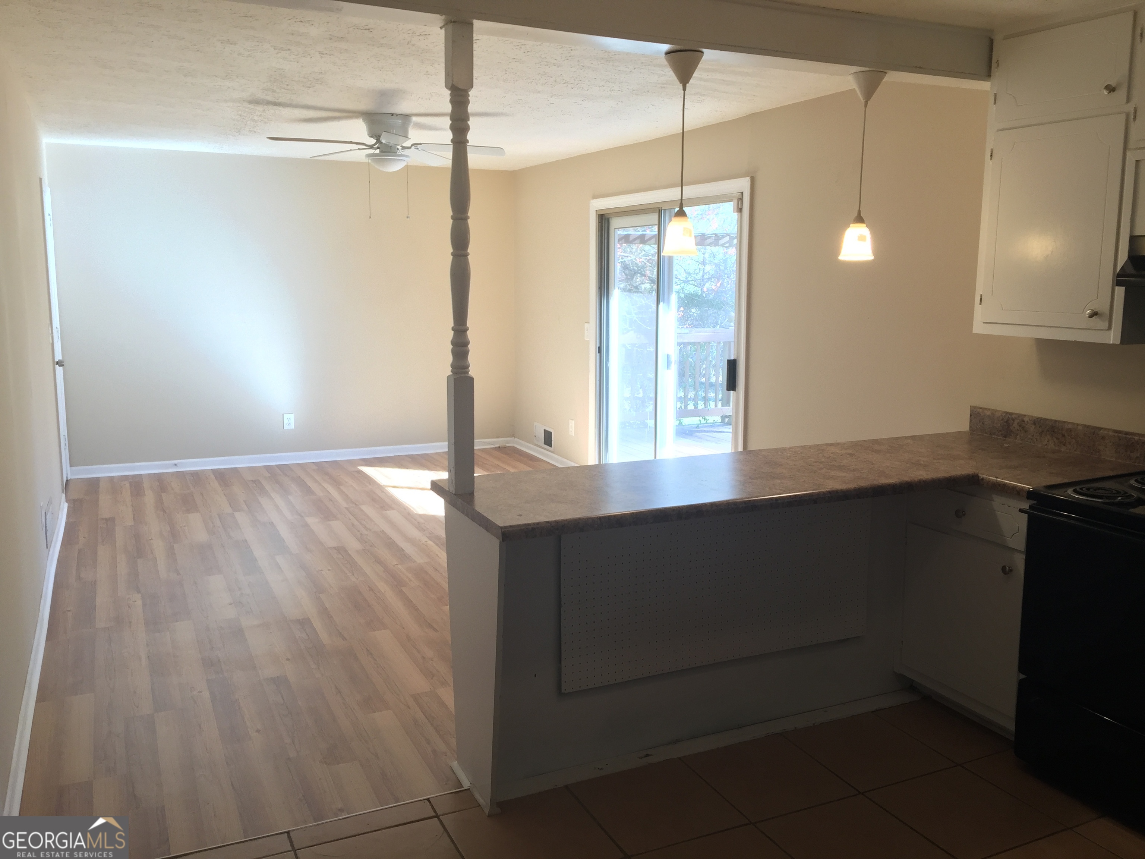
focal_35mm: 29
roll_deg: -0.8
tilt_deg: -9.0
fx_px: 959
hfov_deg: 61.7
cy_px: 430
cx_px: 572
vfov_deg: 48.2
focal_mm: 4.15
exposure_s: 1/30
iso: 40
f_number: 2.2
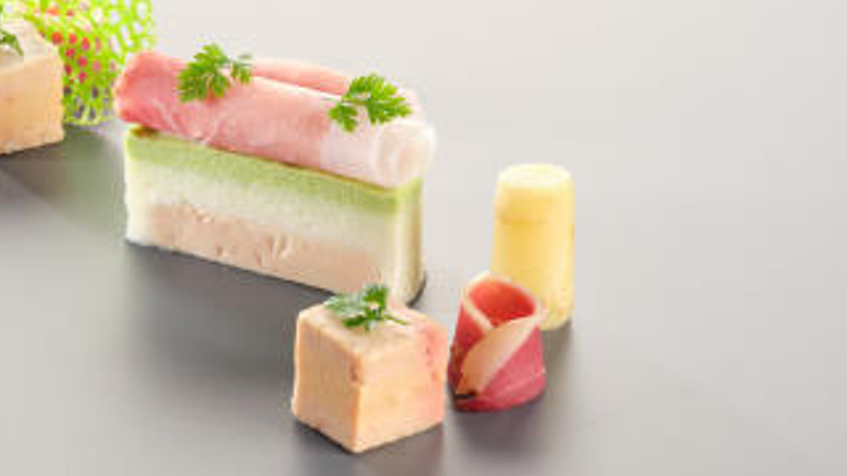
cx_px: 244
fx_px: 3998
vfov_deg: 6.8
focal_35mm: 178
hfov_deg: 12.1
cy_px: 263
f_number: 22
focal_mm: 120
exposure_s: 1/80
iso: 100
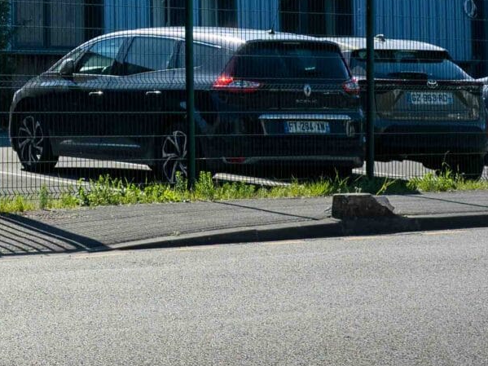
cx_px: -407
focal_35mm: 148
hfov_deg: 12.2
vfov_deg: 9.8
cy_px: -110
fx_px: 2086
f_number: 4.5
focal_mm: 36
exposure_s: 1/3200
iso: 800
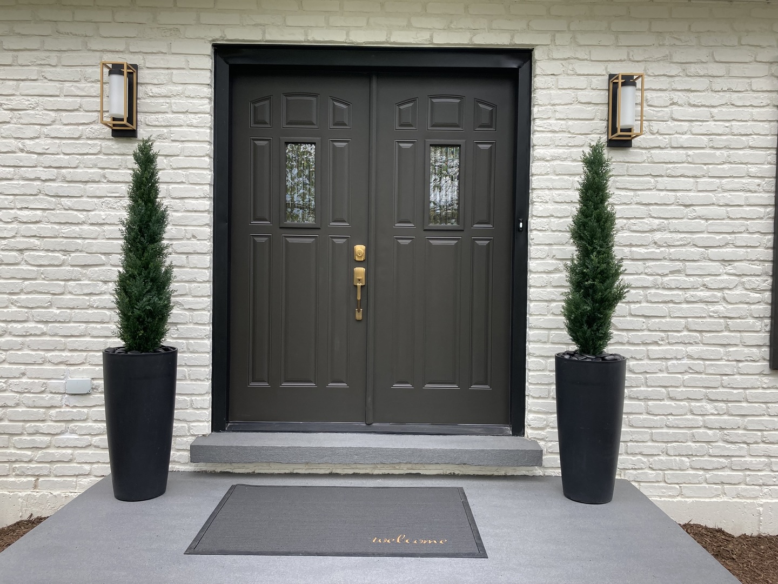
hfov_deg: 63.4
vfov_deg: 49.7
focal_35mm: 28
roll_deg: -1.3
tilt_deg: -1.8
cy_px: 292
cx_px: 389
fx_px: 629
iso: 20
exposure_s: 1/350
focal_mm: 3.99
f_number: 1.8
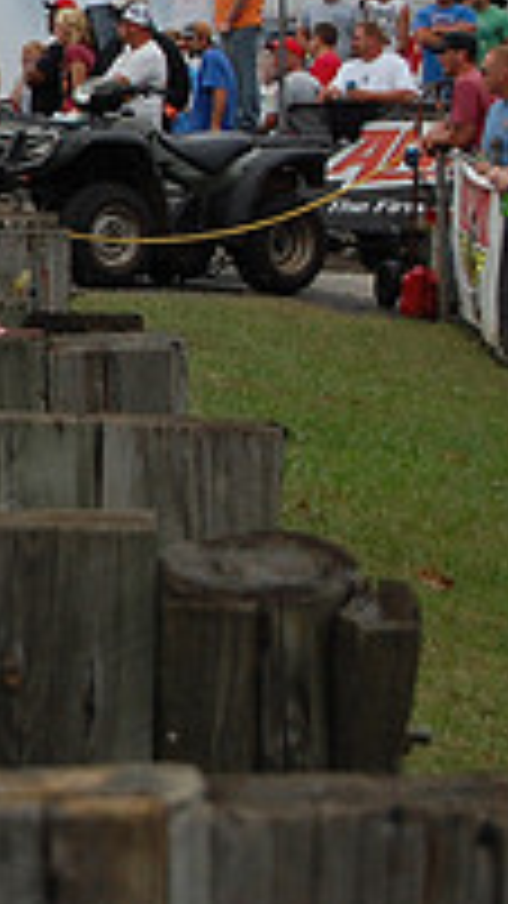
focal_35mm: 250
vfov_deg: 8.6
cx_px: -652
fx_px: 5978
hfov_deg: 4.8
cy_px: 148
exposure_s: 1/1000
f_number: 5.6
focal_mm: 55
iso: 360
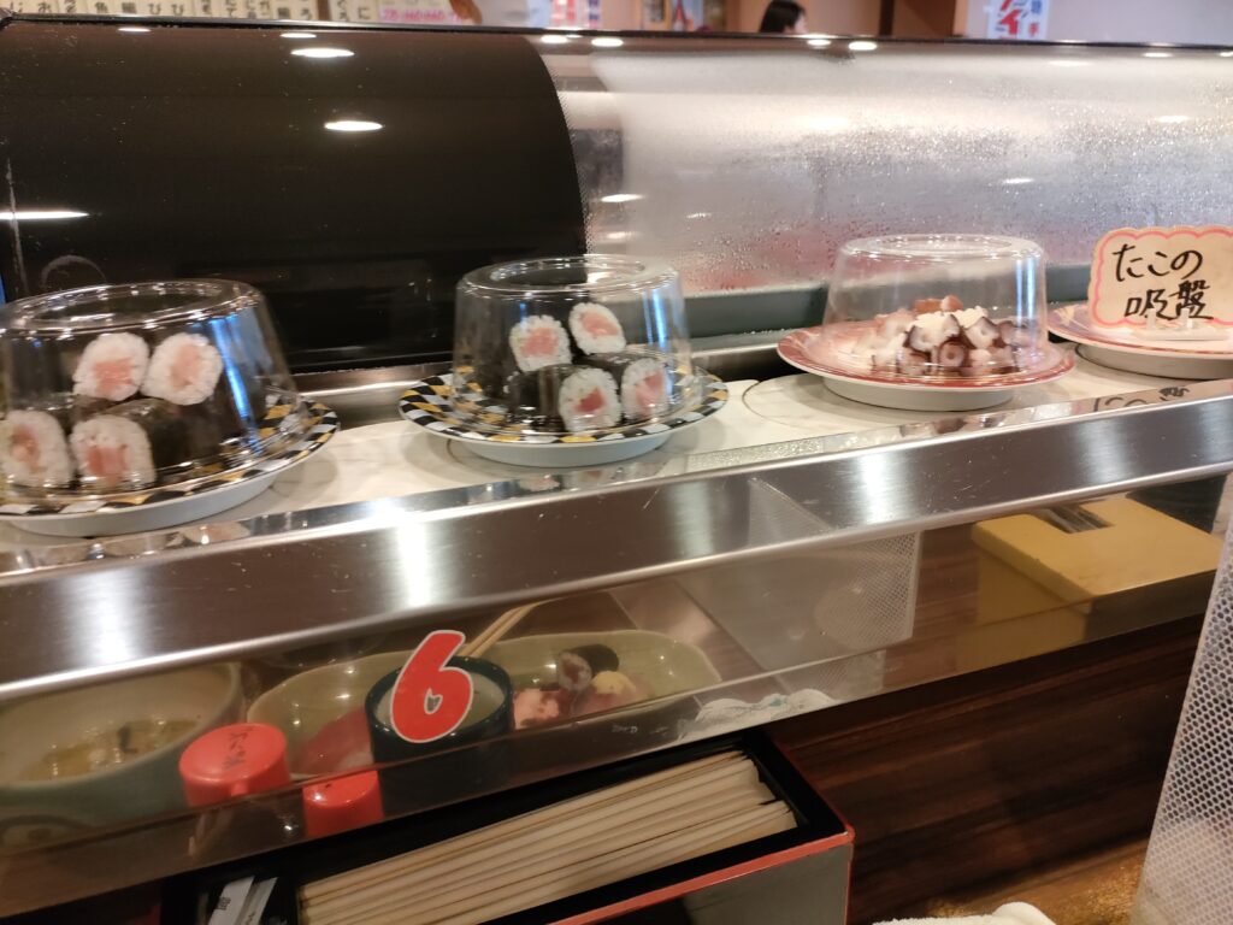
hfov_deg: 65.3
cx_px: 616
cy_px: 462
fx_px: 962
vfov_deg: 51.4
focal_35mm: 27
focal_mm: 4.73
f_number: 1.7
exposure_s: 1/33
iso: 831
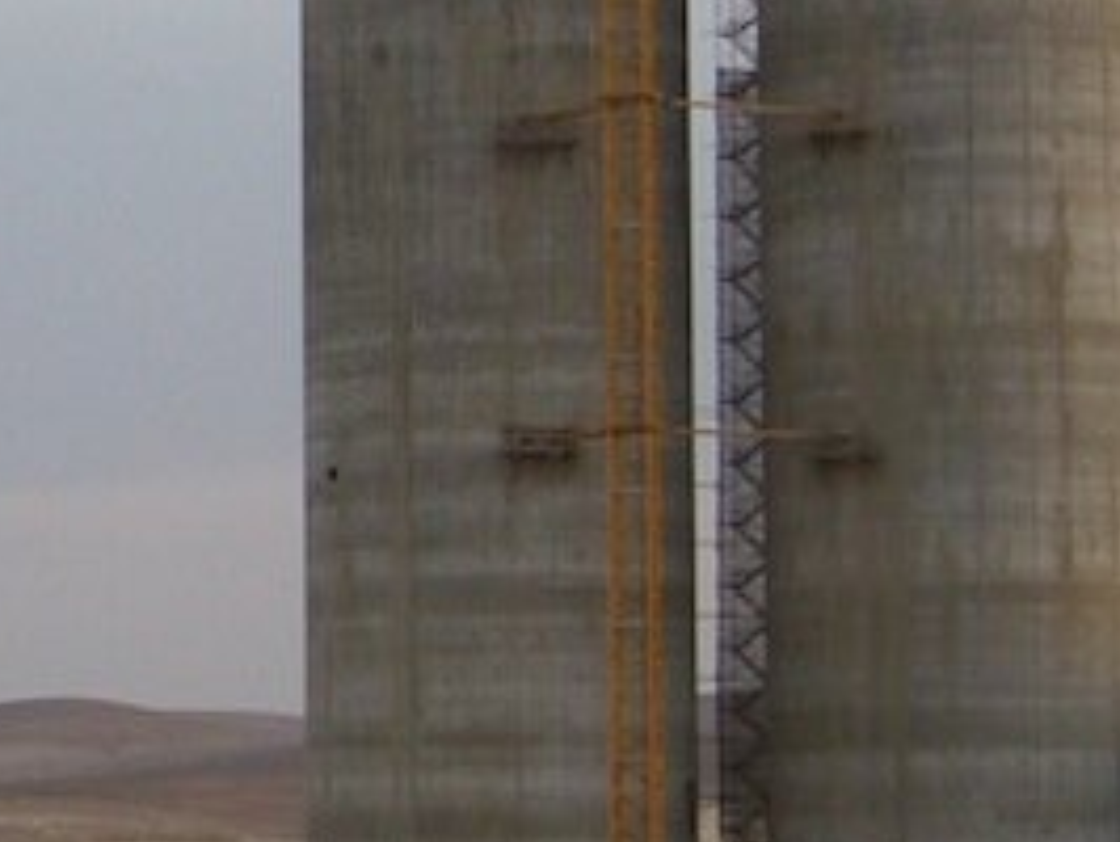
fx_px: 5602
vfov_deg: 8.6
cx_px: -269
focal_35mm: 173
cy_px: 261
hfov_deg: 11.2
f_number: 3.2
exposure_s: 1/125
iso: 80
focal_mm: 7.5
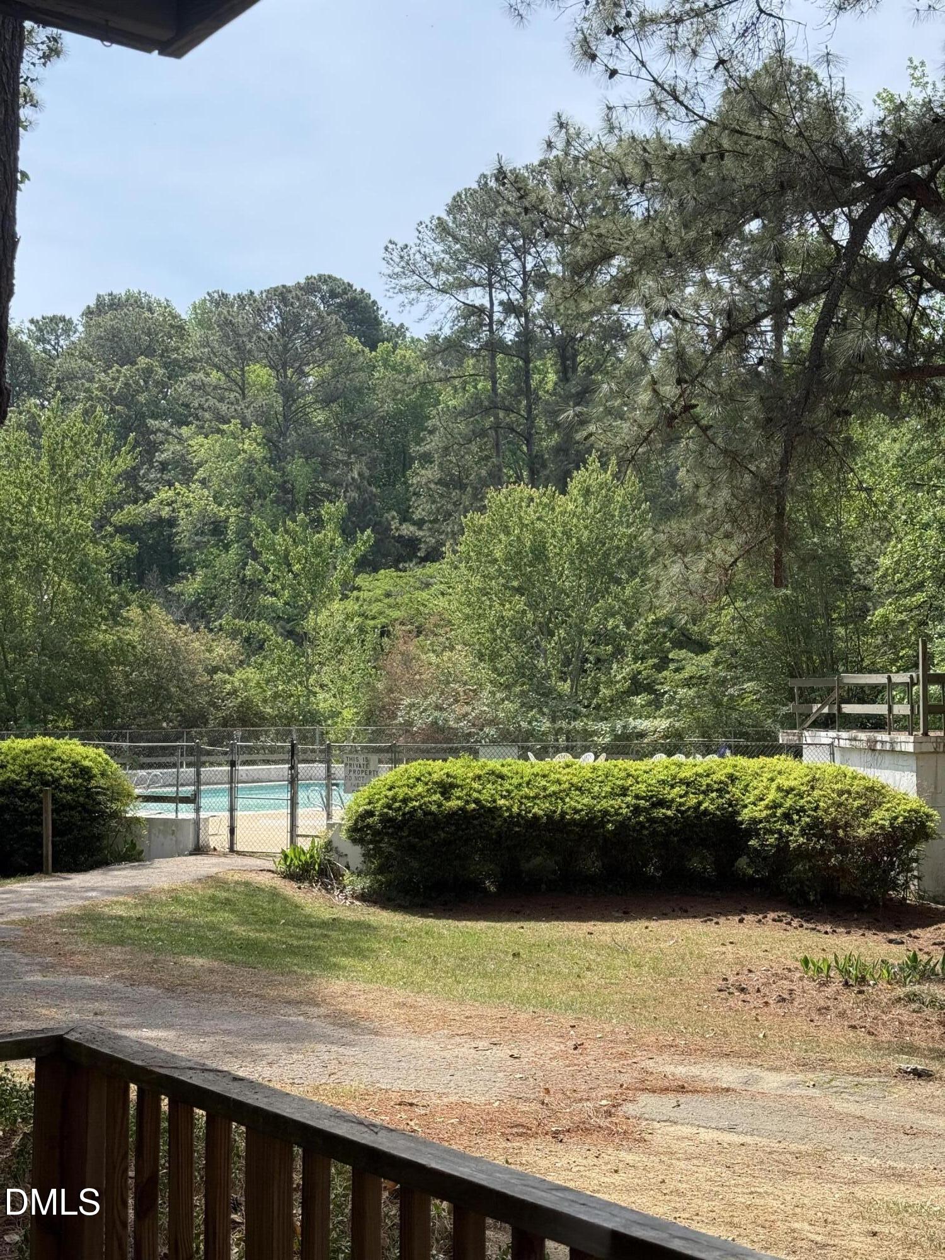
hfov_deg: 30.3
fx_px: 1747
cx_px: 472
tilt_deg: +2.6
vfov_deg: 39.7
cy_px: 630
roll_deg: +0.0
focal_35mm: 48
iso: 64
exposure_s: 1/2273
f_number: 1.78
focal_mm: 6.76
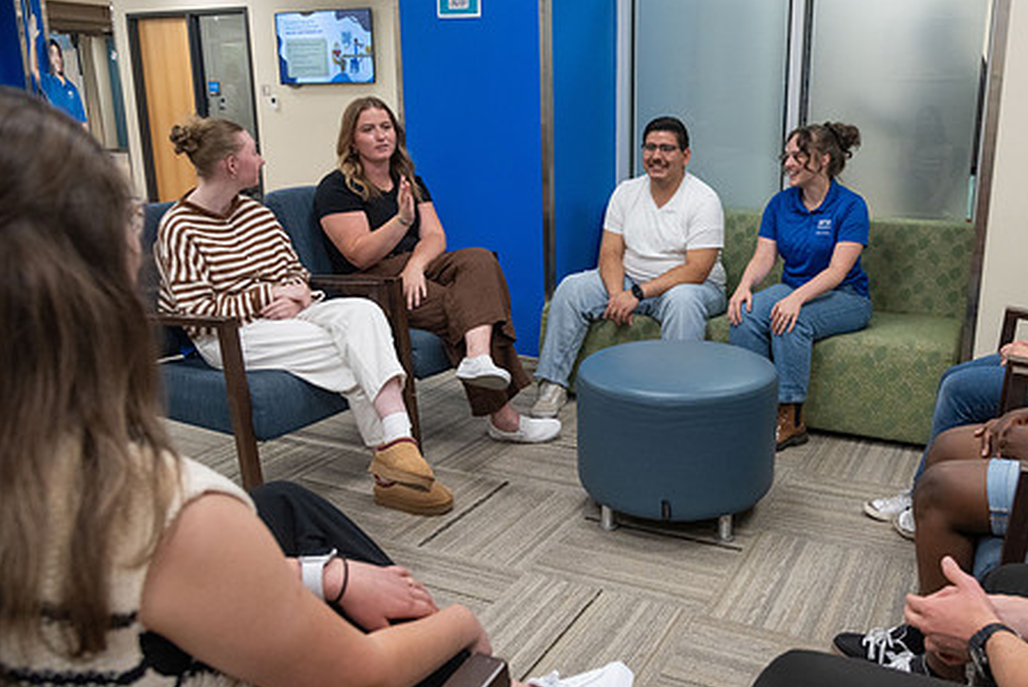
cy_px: 347
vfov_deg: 42.4
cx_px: 646
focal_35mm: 31
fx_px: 886
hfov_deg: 59.4
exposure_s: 1/250
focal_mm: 24
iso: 1250
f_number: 4
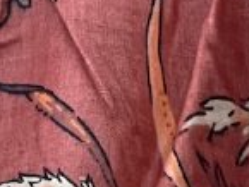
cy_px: 798
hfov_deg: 9.3
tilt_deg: +12.9
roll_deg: -1.5
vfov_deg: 5.9
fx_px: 1490
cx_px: 345
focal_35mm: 207
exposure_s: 1/60
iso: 200
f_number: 1.6
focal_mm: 5.1
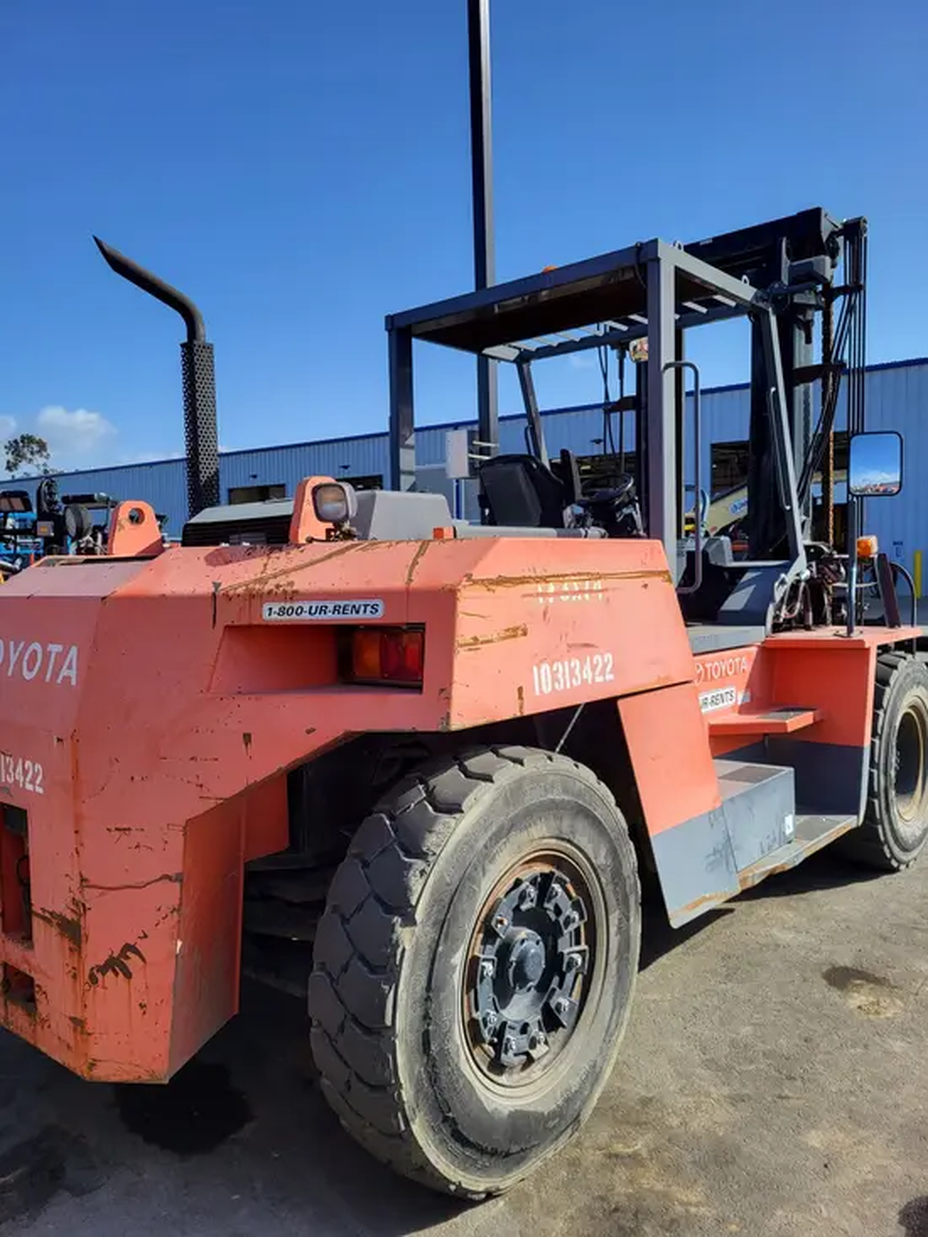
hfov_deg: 53.1
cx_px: 464
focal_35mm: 26
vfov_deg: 67.3
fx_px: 929
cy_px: 618
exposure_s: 1/1915
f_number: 1.8
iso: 40
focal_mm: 5.4
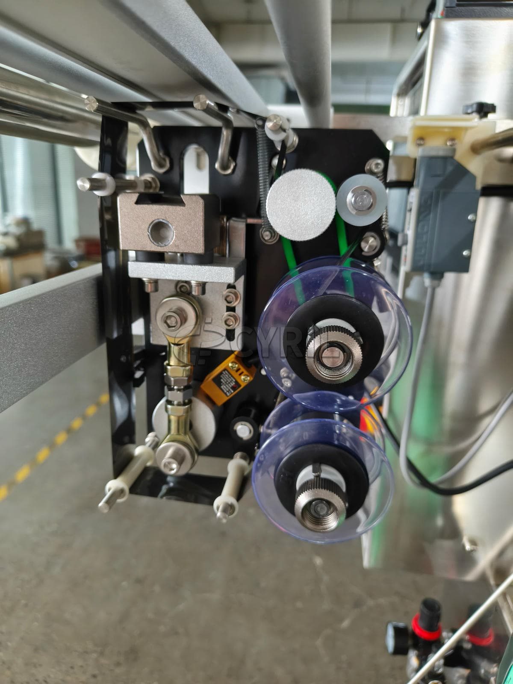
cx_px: 256
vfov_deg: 73.9
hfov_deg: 58.9
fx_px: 454
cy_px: 342
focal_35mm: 23
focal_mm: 5.56
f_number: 1.88
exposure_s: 1/36
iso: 1000
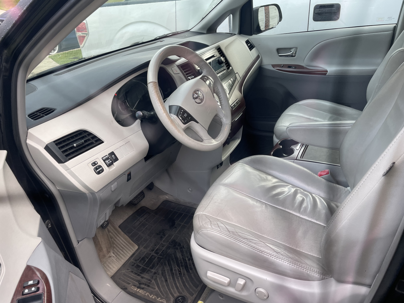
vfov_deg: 53.1
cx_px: 202
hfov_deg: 67.3
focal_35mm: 26
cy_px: 152
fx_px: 303
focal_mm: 4.2
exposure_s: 1/121
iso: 50
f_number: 1.6
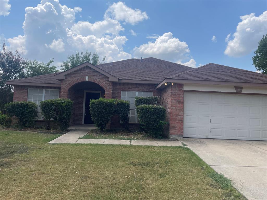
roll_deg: -0.9
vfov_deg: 53.1
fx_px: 201
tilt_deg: +3.8
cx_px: 134
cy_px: 100
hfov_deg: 67.3
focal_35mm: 26
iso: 50
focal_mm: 4.2
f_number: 1.6
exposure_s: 1/5291
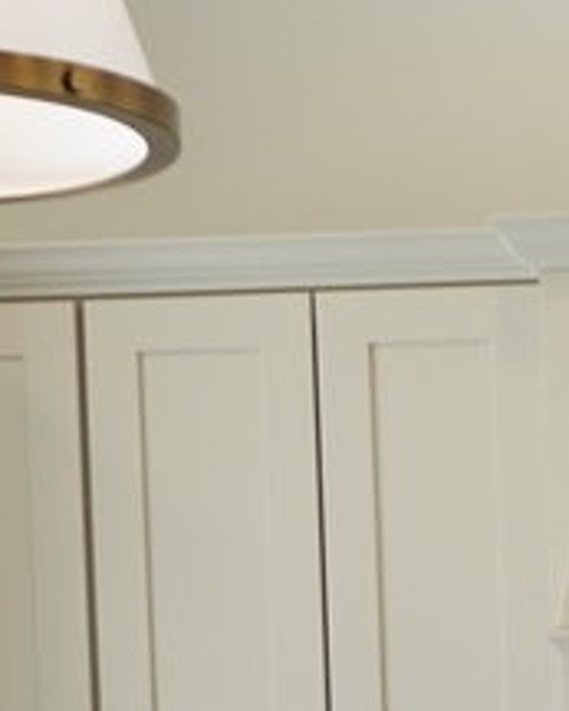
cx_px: 891
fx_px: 3366
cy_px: 1178
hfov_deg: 9.4
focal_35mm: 160
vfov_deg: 11.4
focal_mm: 16
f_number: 4
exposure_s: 1/160
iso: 200
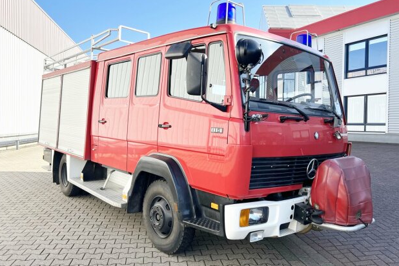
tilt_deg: -0.9
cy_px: 127
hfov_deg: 65.5
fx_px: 310
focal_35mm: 28
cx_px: 198
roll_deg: -0.1
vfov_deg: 46.4
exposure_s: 1/1901
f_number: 1.5
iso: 50
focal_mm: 5.7
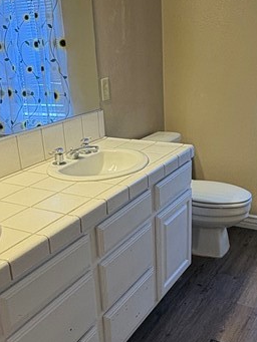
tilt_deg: -20.2
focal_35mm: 42
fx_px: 416
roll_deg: +1.9
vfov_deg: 44.6
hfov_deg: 34.4
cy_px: 202
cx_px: 127
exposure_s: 1/120
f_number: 2.2
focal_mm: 2.22
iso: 200
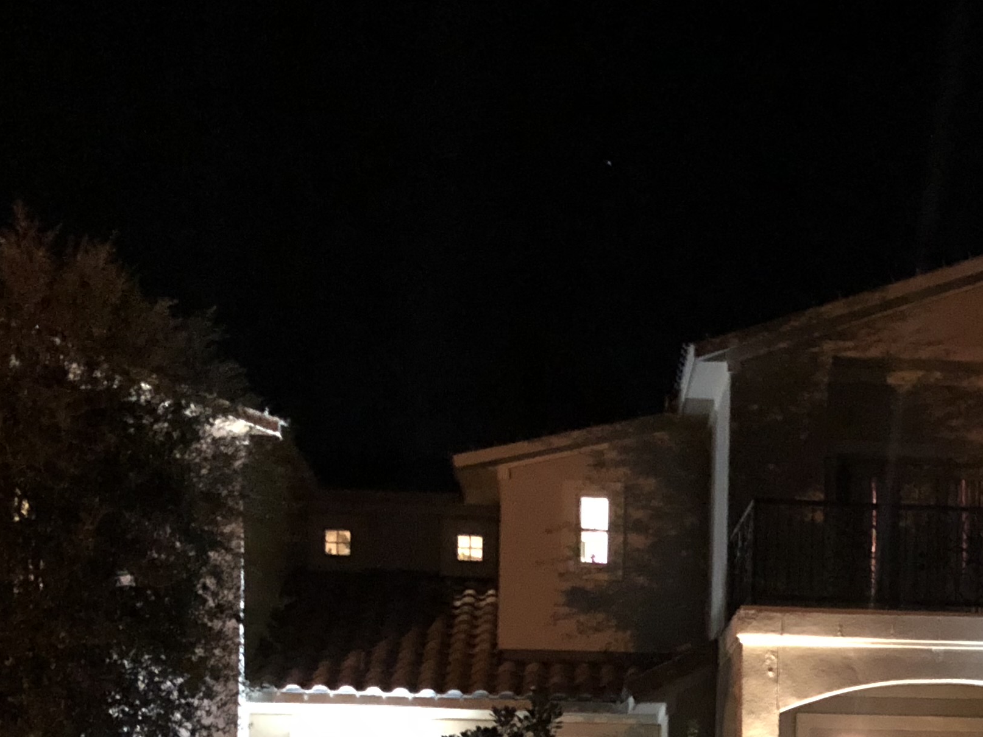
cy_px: 878
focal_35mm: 70
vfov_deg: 19.8
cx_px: 769
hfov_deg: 27.3
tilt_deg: +1.1
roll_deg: -0.3
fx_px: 1988
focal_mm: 4
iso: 320
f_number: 1.8
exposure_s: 1/4
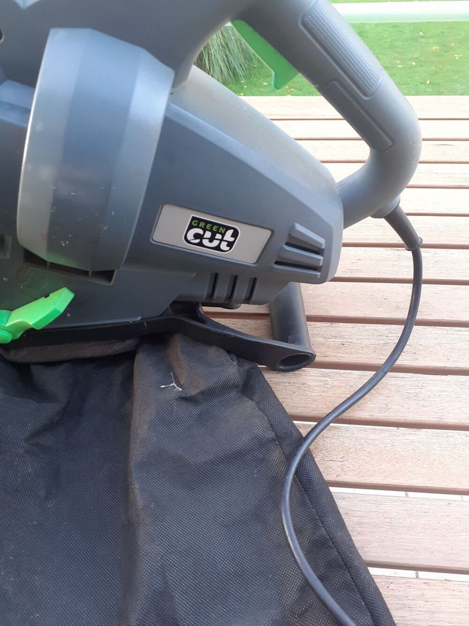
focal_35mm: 27
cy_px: 313
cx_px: 234
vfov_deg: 65.3
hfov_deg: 51.4
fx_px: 488
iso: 100
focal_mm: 3.6
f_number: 1.9
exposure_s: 1/50
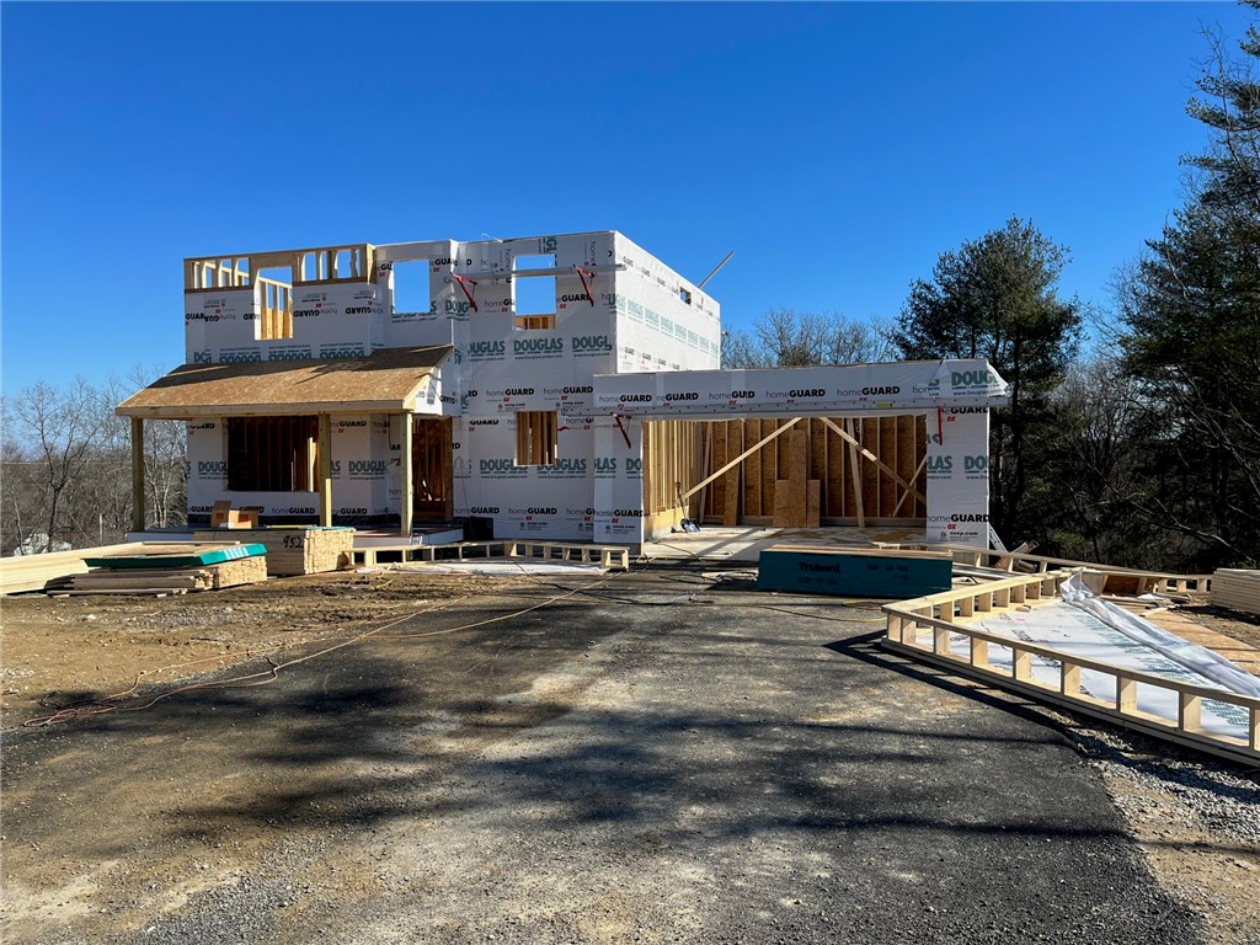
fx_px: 946
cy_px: 472
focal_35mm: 26
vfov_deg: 53.1
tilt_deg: -1.3
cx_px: 630
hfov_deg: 67.3
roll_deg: +0.5
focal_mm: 5.1
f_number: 1.6
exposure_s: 1/3049
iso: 50
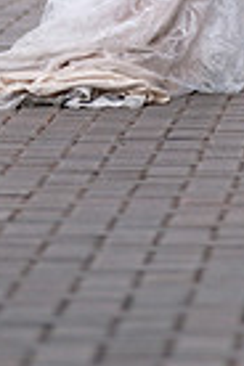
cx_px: 172
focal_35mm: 553
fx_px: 5622
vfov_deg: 3.7
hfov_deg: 2.5
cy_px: -151
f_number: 2.8
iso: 250
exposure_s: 1/3200
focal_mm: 170
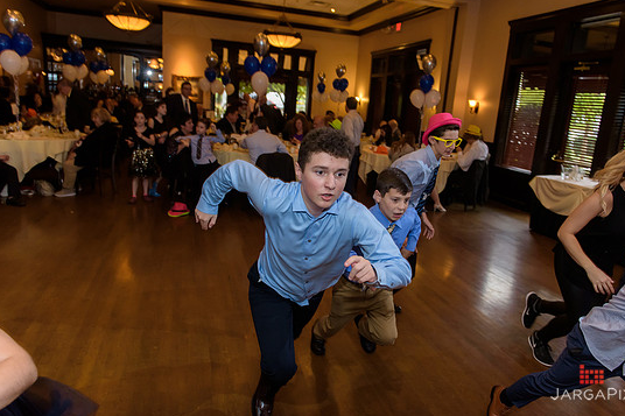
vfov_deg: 49.5
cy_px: 200
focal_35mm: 26
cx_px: 324
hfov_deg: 69.4
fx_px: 451
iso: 1600
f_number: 3.2
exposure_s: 1/125
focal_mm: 24
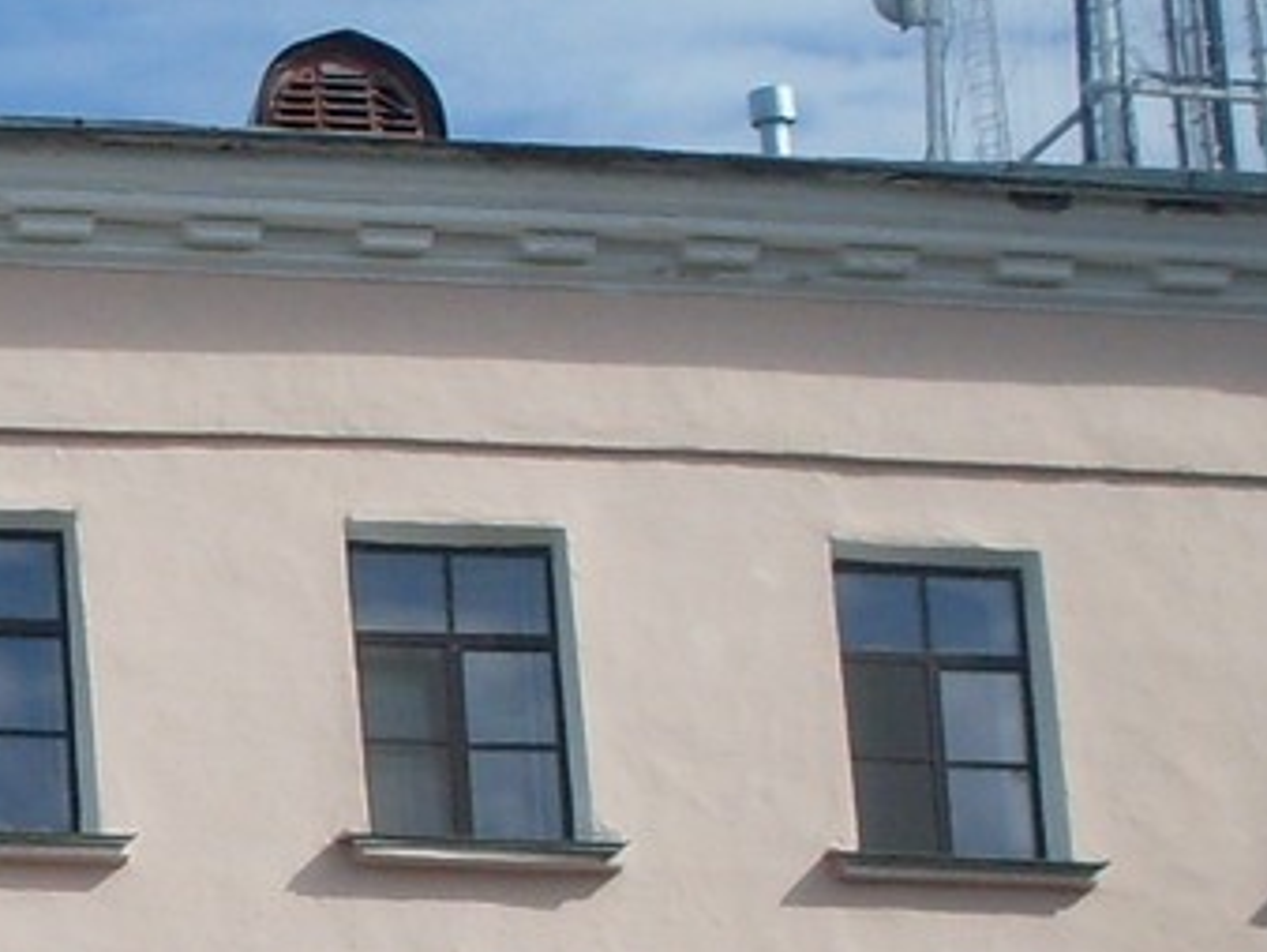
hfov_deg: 11.6
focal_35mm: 161
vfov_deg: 9.0
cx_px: -767
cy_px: 1396
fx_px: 5897
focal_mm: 6.3
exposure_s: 1/250
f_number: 8.4
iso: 80
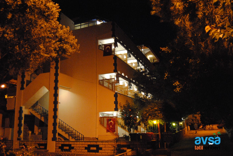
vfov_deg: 43.7
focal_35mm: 30
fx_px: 194
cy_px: 78
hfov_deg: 61.9
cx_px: 116
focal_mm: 20
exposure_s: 1/13
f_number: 3.5
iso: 1600
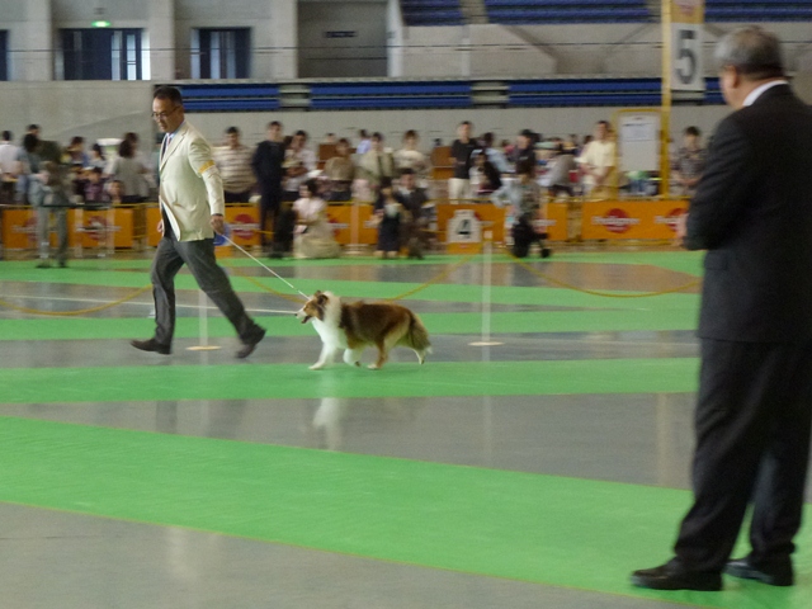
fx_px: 1431
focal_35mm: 61
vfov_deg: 24.0
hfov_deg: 31.7
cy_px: 304
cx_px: 406
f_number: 4.5
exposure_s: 1/80
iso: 400
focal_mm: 10.9
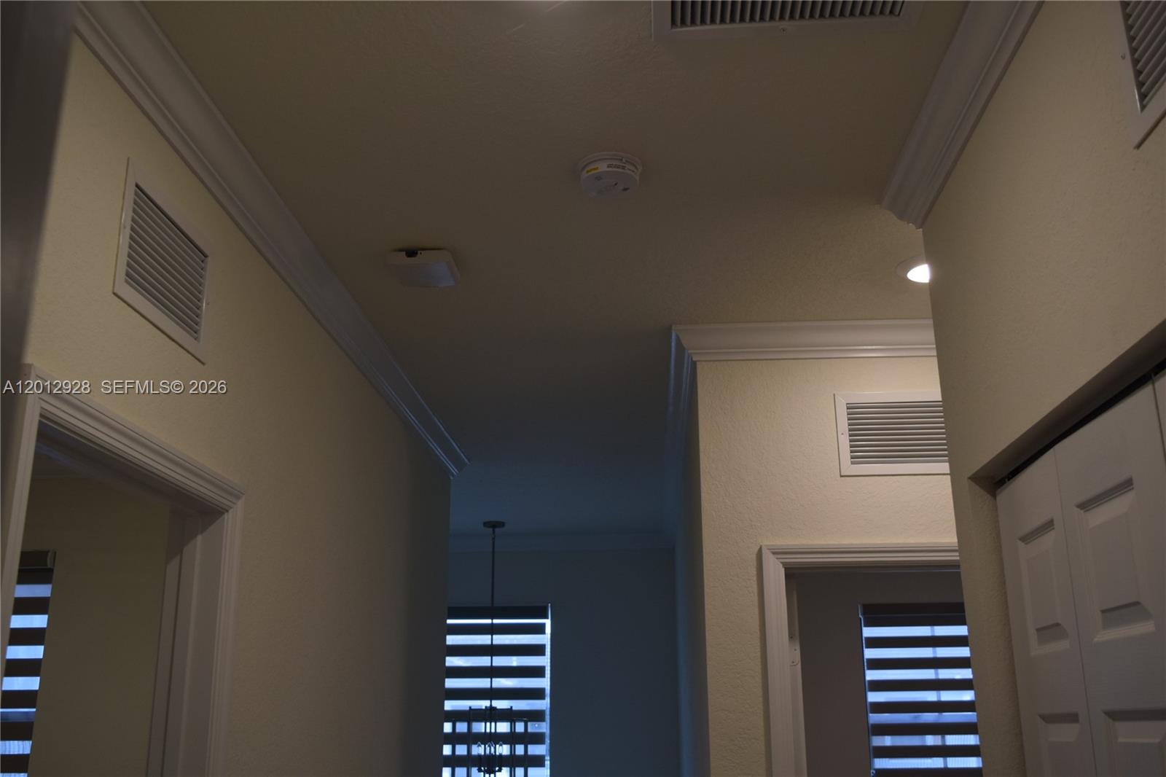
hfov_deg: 53.1
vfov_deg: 36.9
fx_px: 1166
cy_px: 388
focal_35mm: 36
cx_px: 583
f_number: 5
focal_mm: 24
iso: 400
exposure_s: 1/100
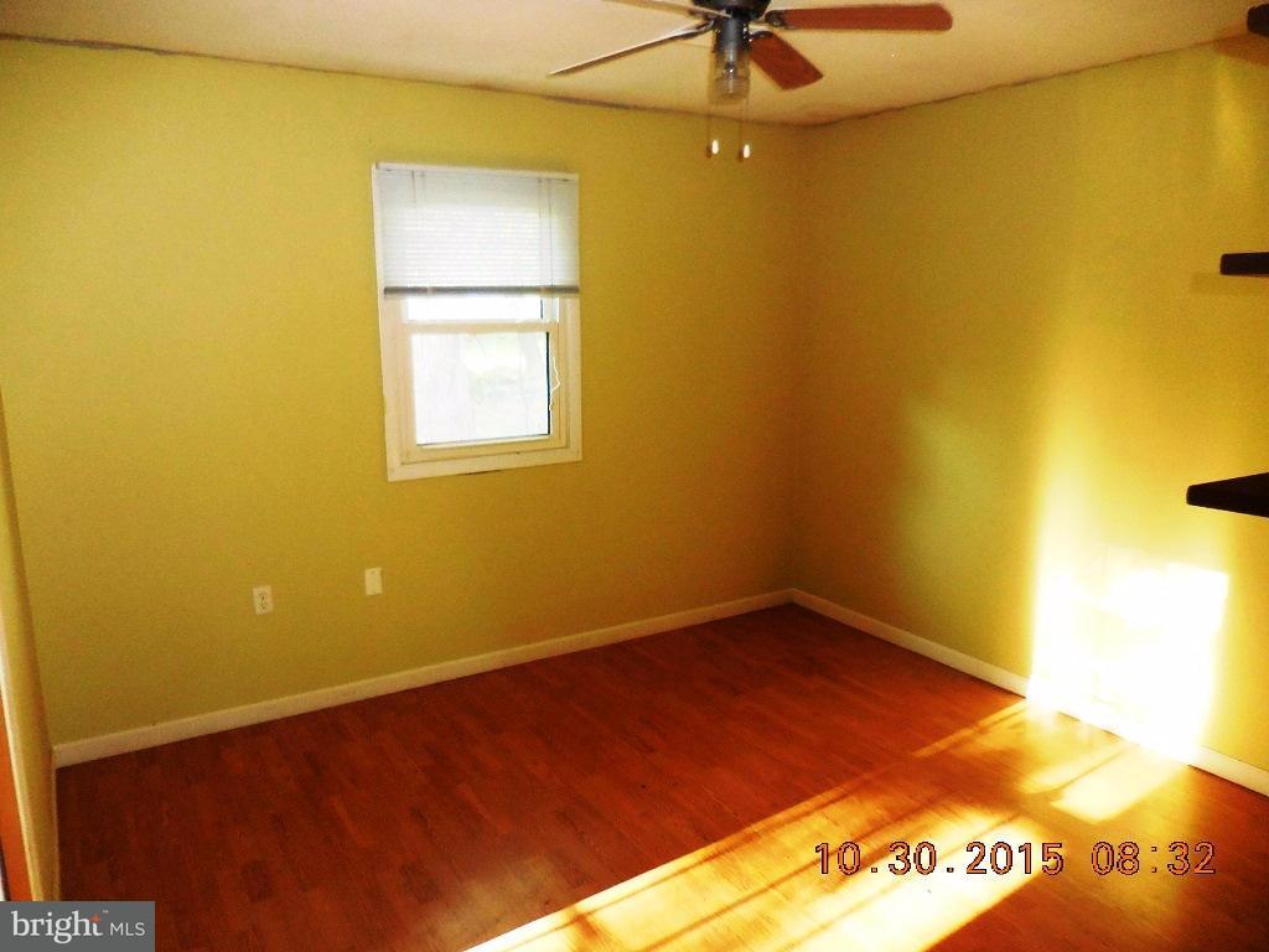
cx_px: 634
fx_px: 916
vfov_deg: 54.9
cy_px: 476
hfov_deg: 69.4
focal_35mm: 25
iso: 400
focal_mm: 4.5
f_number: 3.3
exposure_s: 1/10
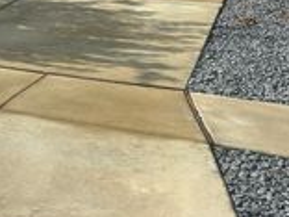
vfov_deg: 17.9
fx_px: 643
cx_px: -104
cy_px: -66
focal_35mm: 77
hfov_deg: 22.3
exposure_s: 1/8929
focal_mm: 6.86
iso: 80
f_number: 1.78
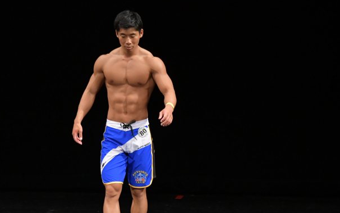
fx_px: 3624
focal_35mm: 391
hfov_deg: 5.4
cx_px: 128
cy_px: 138
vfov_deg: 3.4
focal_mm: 200
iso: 3200
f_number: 5.6
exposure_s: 1/400
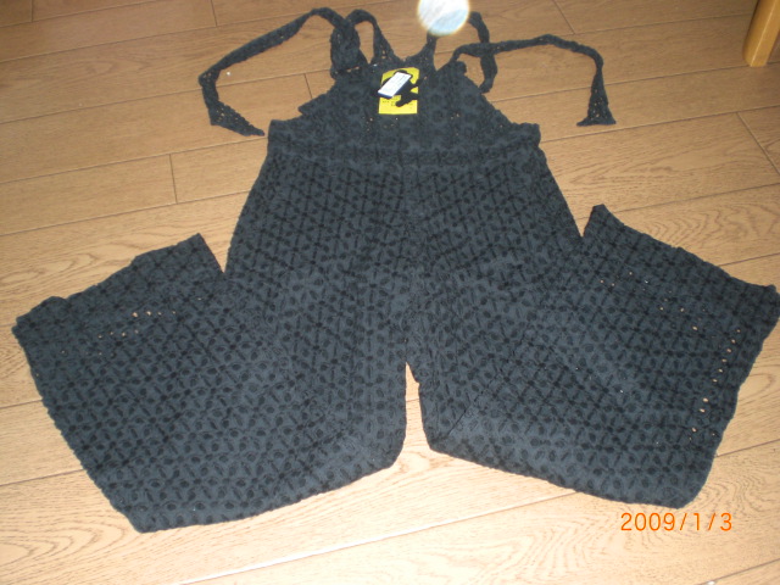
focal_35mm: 38
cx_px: 390
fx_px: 856
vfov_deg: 37.7
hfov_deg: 49.0
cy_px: 292
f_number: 3.1
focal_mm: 6.3
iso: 200
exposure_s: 1/60
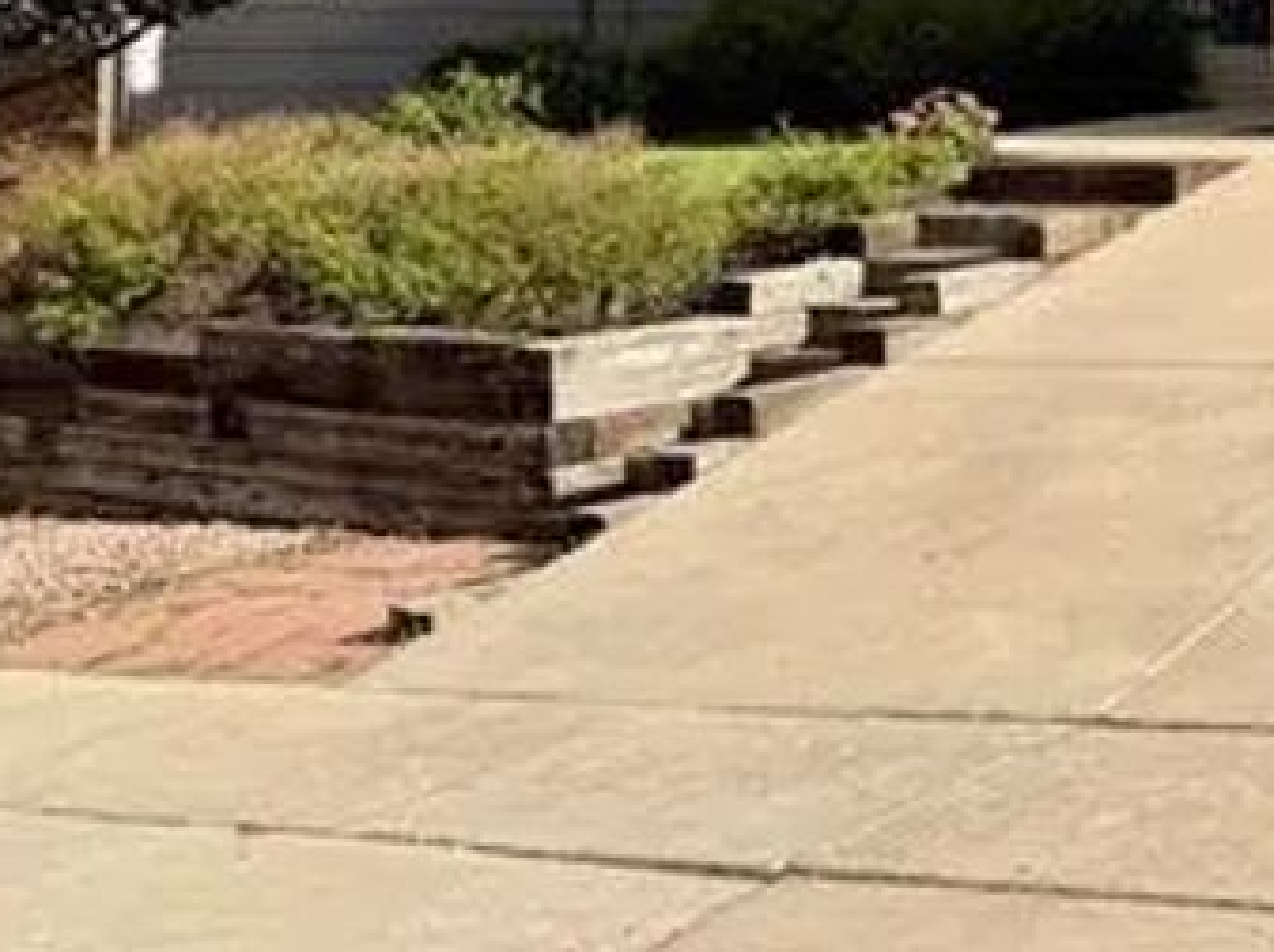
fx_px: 2684
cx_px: 1493
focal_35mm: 73
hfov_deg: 24.4
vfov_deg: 19.4
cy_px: -76
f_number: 1.78
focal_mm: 6.76
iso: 80
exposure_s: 1/3279
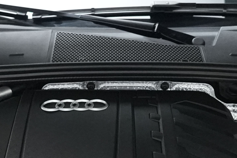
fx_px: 566
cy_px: 186
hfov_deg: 23.6
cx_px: 127
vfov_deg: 15.4
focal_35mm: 86
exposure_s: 1/125
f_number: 4
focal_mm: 24
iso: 12800
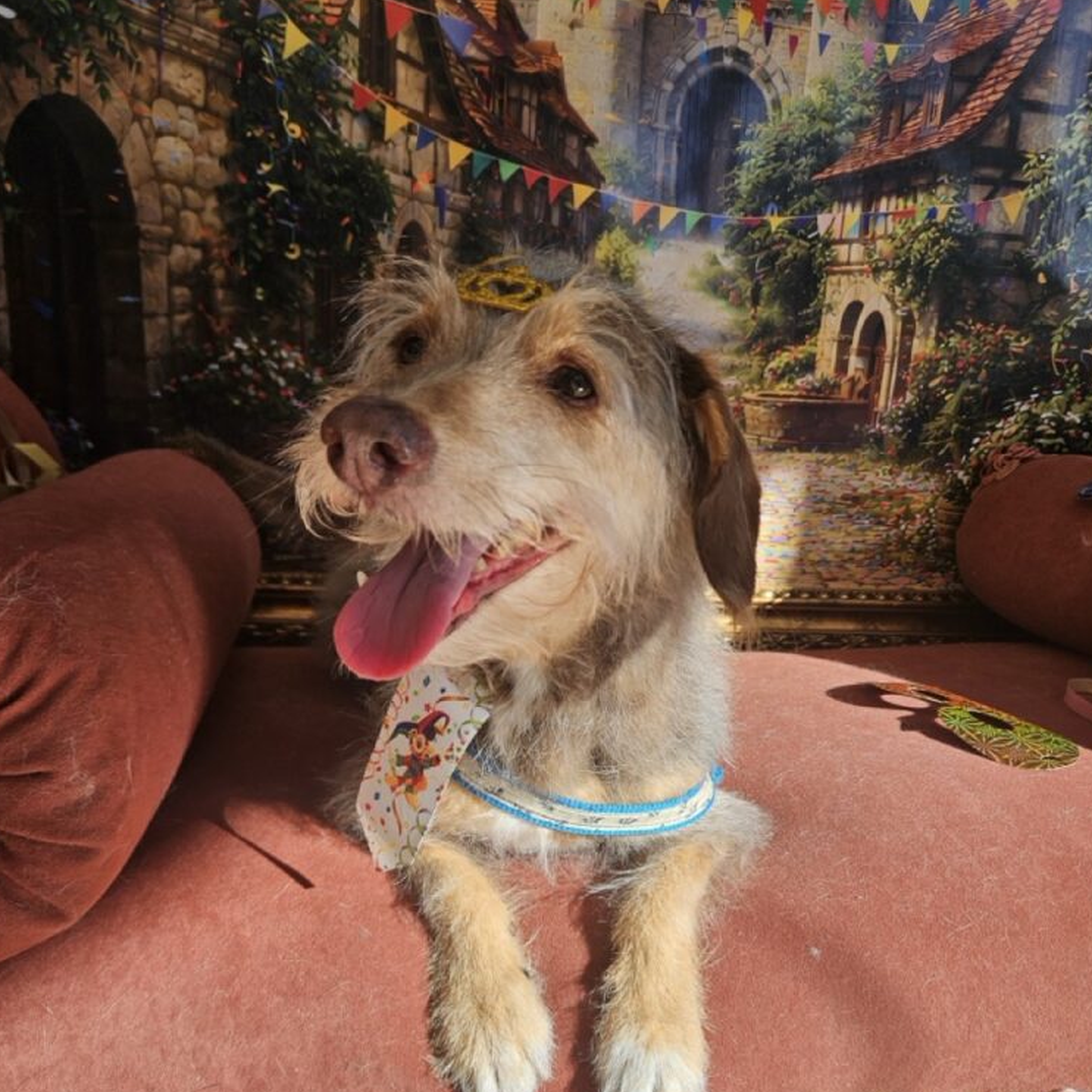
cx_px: 547
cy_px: 642
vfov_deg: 57.0
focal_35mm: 28
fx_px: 999
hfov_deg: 57.3
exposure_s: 1/1108
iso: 25
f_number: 1.8
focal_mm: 5.4
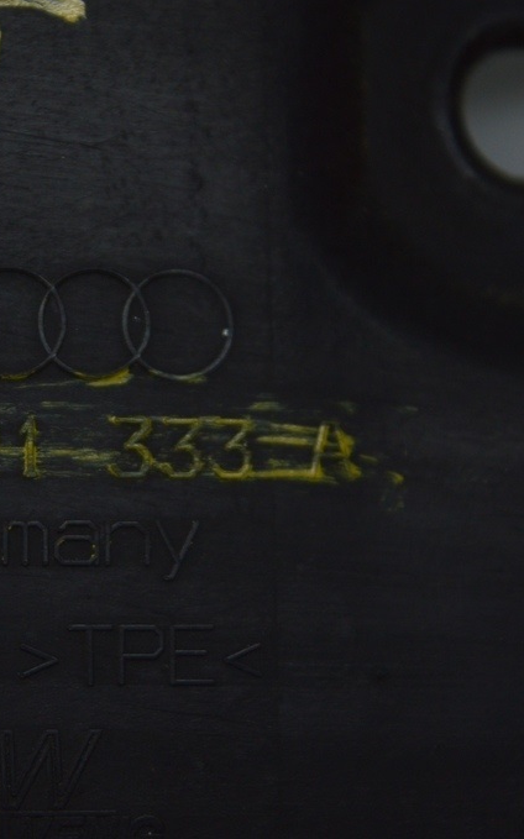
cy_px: 420
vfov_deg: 16.5
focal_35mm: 127
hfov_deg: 10.2
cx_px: -28
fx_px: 2898
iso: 400
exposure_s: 1/200
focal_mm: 55
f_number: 5.6
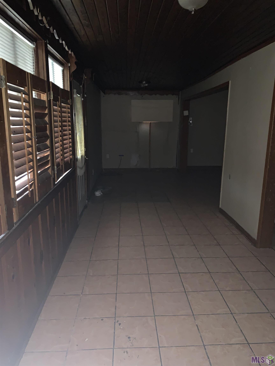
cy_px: 183
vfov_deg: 67.3
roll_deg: -0.3
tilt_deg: -12.3
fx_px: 275
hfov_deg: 53.1
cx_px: 138
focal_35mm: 26
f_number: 1.8
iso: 400
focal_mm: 4.25
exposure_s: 1/4
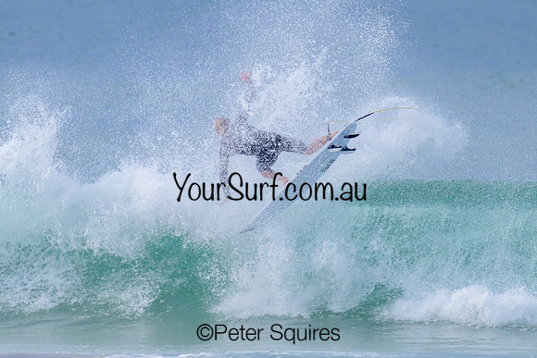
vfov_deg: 1.3
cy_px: 170
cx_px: 264
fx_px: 16378
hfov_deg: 1.9
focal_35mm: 1098
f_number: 11
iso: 900
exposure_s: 1/2000
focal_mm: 800
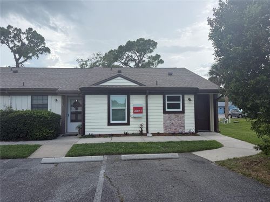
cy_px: 101
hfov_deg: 71.6
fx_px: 187
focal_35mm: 24
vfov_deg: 56.8
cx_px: 135
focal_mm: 6.76
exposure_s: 1/3759
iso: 80
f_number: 1.78
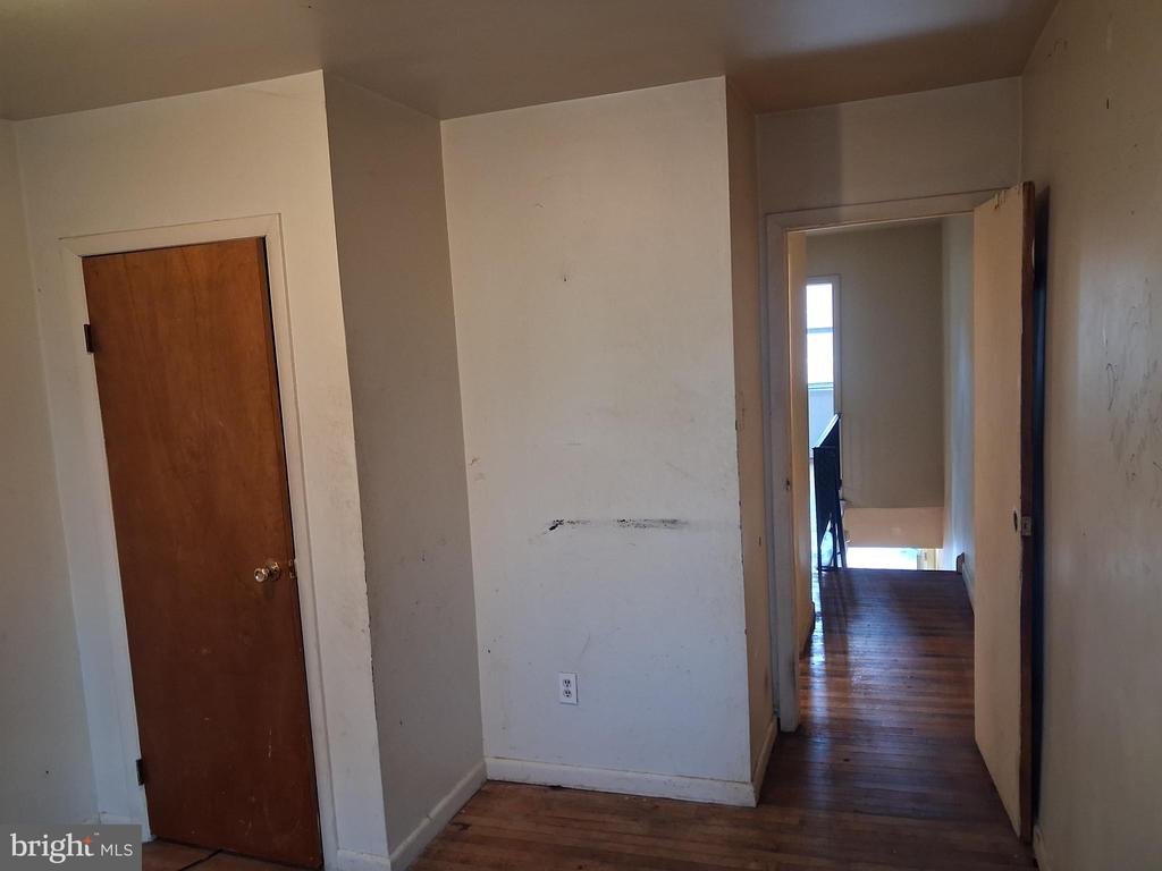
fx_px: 906
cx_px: 581
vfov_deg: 51.4
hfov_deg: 65.3
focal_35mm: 27
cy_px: 436
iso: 500
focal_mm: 4
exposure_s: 1/50
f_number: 1.8
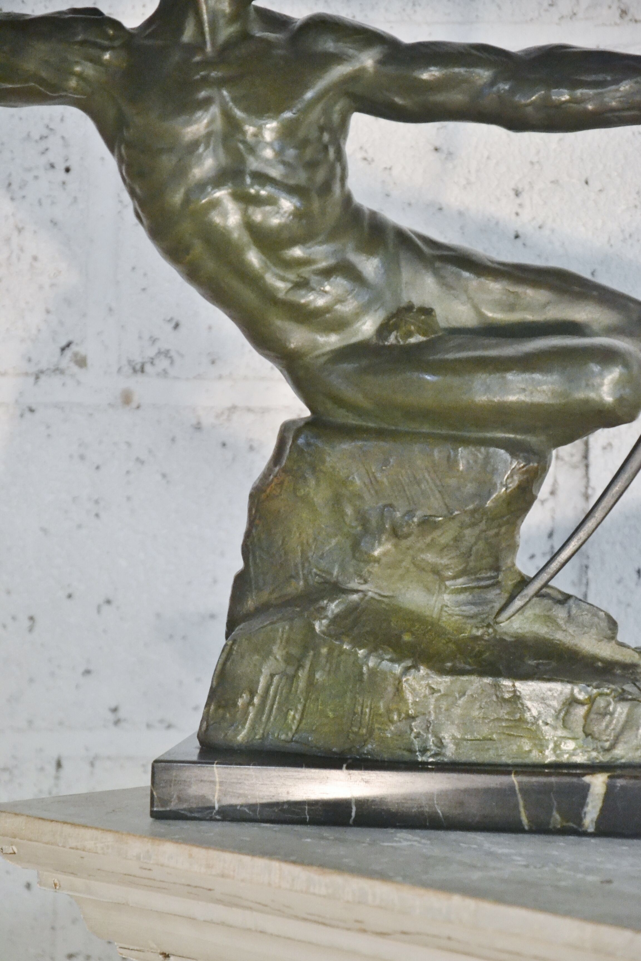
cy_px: 480
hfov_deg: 8.7
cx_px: 320
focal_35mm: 158
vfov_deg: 13.0
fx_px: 4206
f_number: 5.6
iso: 3200
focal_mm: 105
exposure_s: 1/80
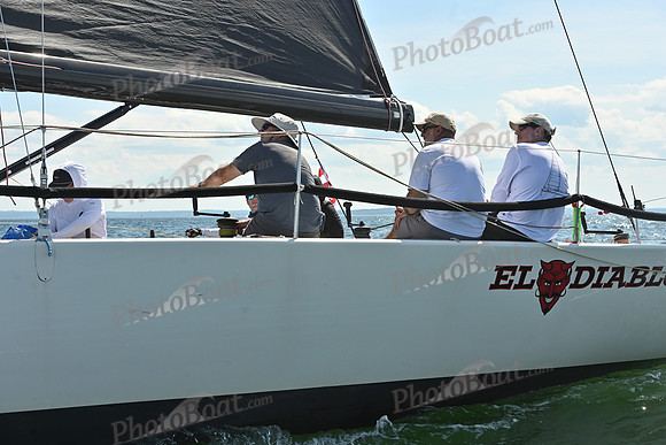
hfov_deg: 28.8
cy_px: 222
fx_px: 1295
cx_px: 333
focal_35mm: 70
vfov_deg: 19.5
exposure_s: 1/1000
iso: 250
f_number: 9
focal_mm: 70
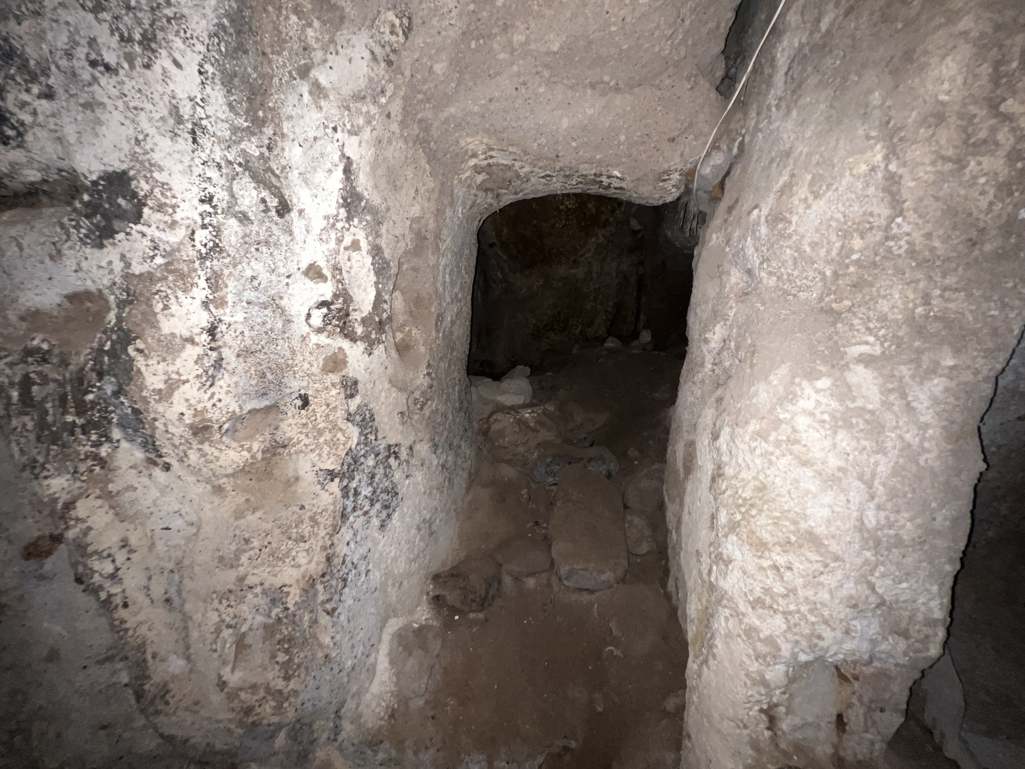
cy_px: 384
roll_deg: -4.2
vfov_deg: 89.9
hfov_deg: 106.2
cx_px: 512
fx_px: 385
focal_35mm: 13
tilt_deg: -13.0
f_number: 1.8
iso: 160
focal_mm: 1.57
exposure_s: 1/16
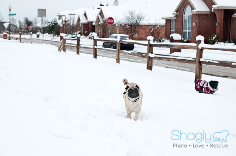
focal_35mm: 75
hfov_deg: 27.0
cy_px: 78
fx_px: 491
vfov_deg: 18.1
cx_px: 118
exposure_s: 1/400
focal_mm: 50
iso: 100
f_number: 5
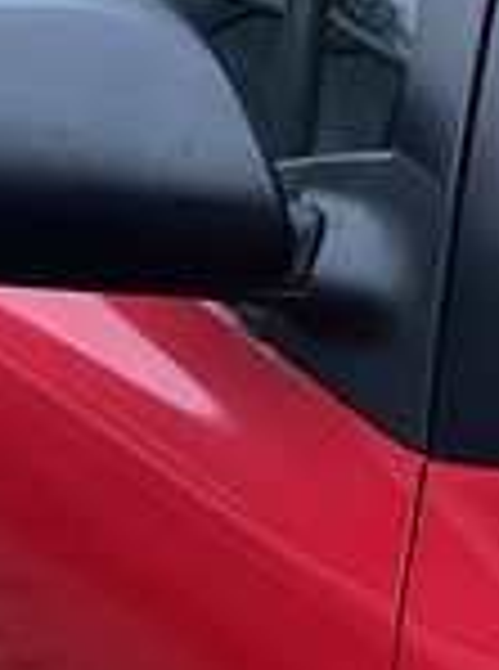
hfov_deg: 13.4
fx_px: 2027
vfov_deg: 17.5
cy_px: 895
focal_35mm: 105
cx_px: 683
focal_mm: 5.1
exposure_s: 1/38
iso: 640
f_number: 1.6
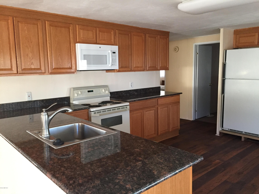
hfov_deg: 61.7
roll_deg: +0.8
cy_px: 97
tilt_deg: -6.9
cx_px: 130
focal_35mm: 29
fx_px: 217
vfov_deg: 48.2
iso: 200
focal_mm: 4.15
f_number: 2.2
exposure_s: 1/30
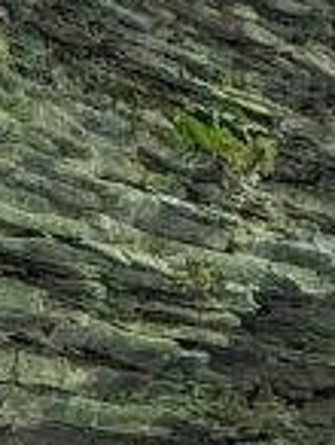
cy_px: 558
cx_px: 1029
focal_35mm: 168
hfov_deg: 7.7
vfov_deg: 11.5
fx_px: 2161
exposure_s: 1/123
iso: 287
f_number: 1.68
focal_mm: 6.9
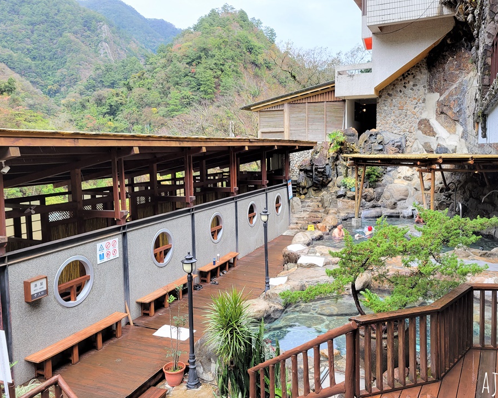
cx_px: 269
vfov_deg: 51.5
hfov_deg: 62.1
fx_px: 413
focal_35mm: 28
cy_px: 196
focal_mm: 5.4
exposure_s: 1/160
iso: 40
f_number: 1.8
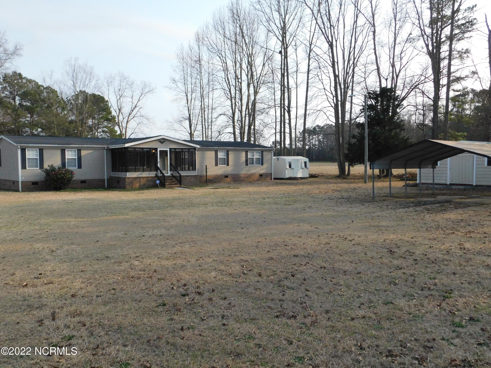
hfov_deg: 60.0
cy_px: 184
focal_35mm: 30
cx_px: 246
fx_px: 426
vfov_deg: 46.8
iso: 400
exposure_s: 1/640
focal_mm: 5.3
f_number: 6.4
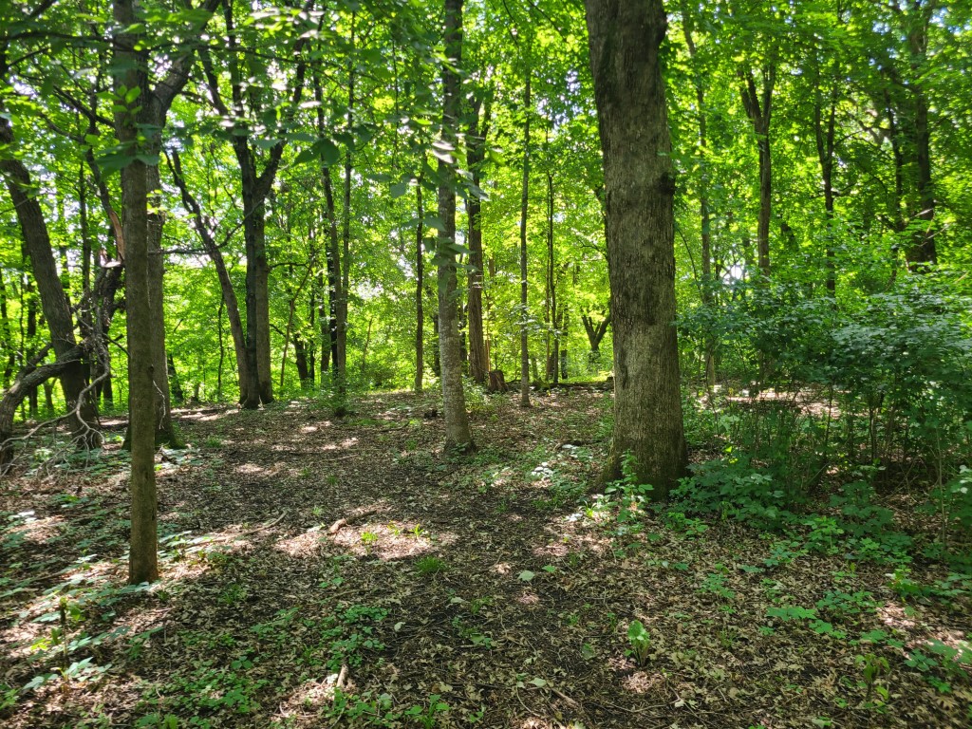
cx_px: 486
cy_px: 364
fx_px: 730
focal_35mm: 26
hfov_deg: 67.3
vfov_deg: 53.1
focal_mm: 5.4
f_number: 1.8
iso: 40
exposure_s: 1/50
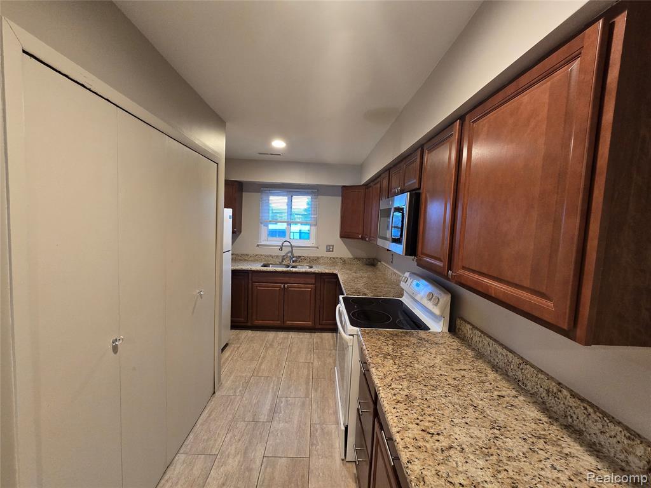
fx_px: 244
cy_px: 244
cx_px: 326
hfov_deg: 106.2
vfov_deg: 89.9
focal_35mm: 13
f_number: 2.2
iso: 320
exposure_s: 1/60
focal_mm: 2.2
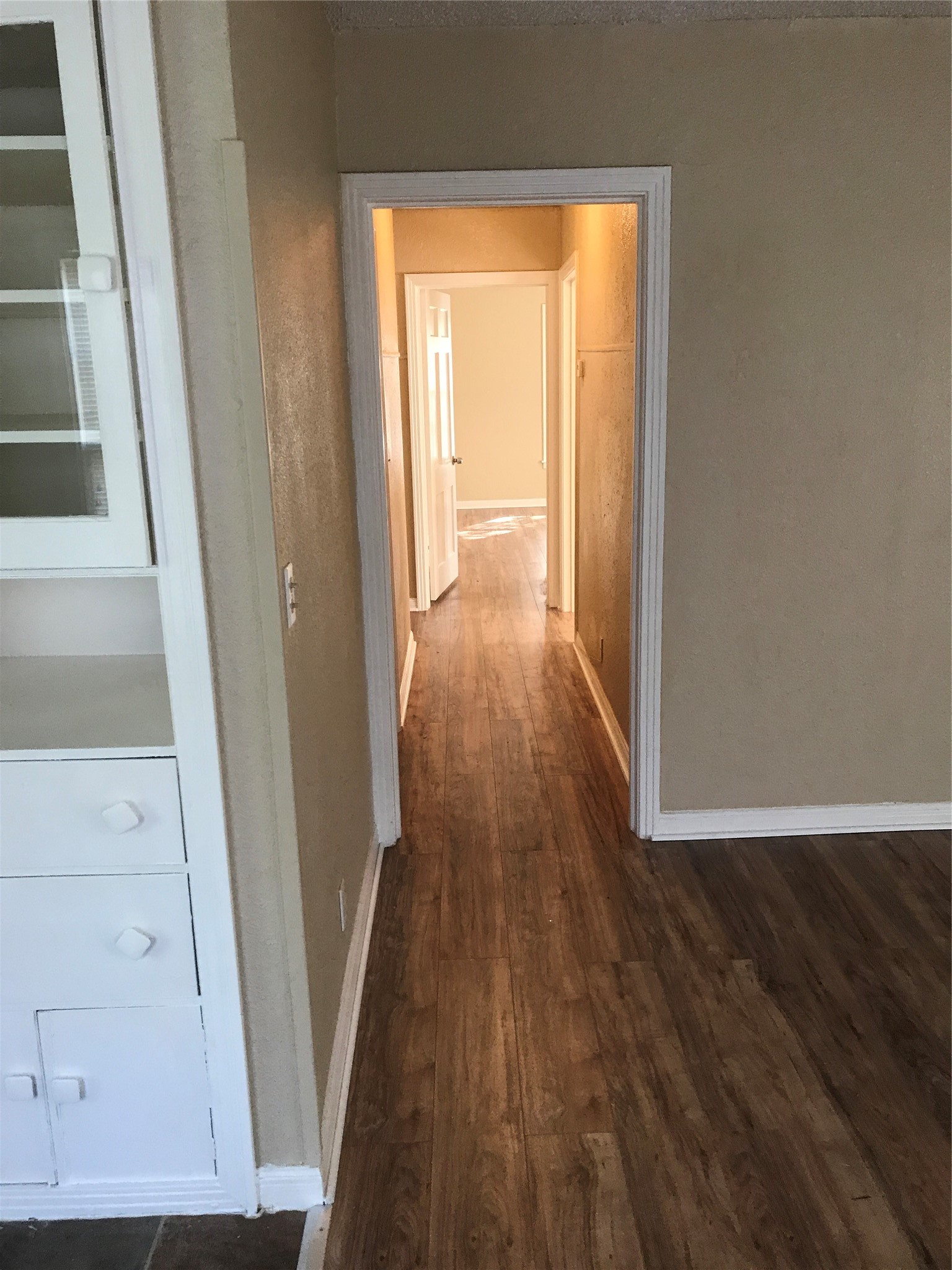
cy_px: 635
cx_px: 476
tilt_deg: -14.3
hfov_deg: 49.7
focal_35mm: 28
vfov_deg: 63.4
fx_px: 1027
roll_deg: +1.2
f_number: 1.8
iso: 32
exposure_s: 1/30
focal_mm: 3.99
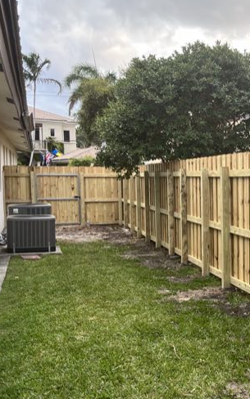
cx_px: 325
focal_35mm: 48
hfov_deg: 23.7
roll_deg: +0.4
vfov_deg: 41.8
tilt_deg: -3.8
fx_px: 523
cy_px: 215
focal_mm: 5.1
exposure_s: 1/202
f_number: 1.6
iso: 50
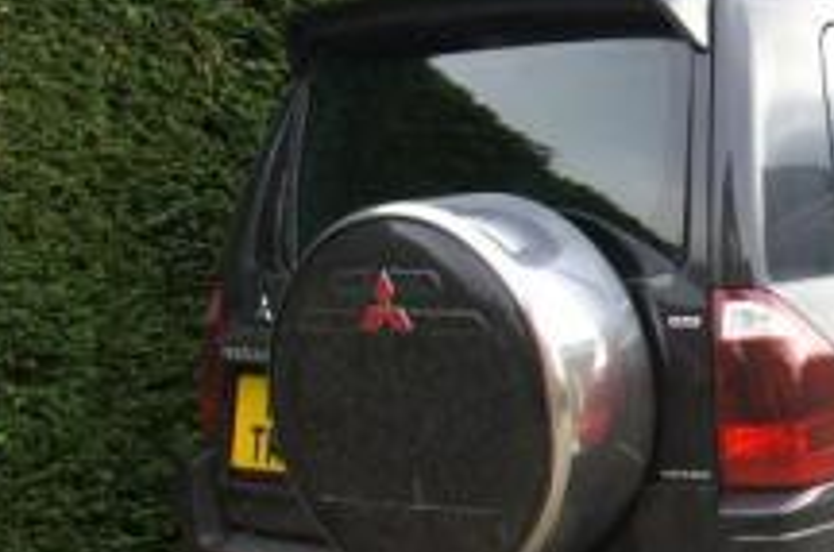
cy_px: 127
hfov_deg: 23.2
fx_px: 1792
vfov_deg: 17.4
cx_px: 1089
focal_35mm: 78
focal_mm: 17
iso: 100
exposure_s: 1/40
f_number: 8
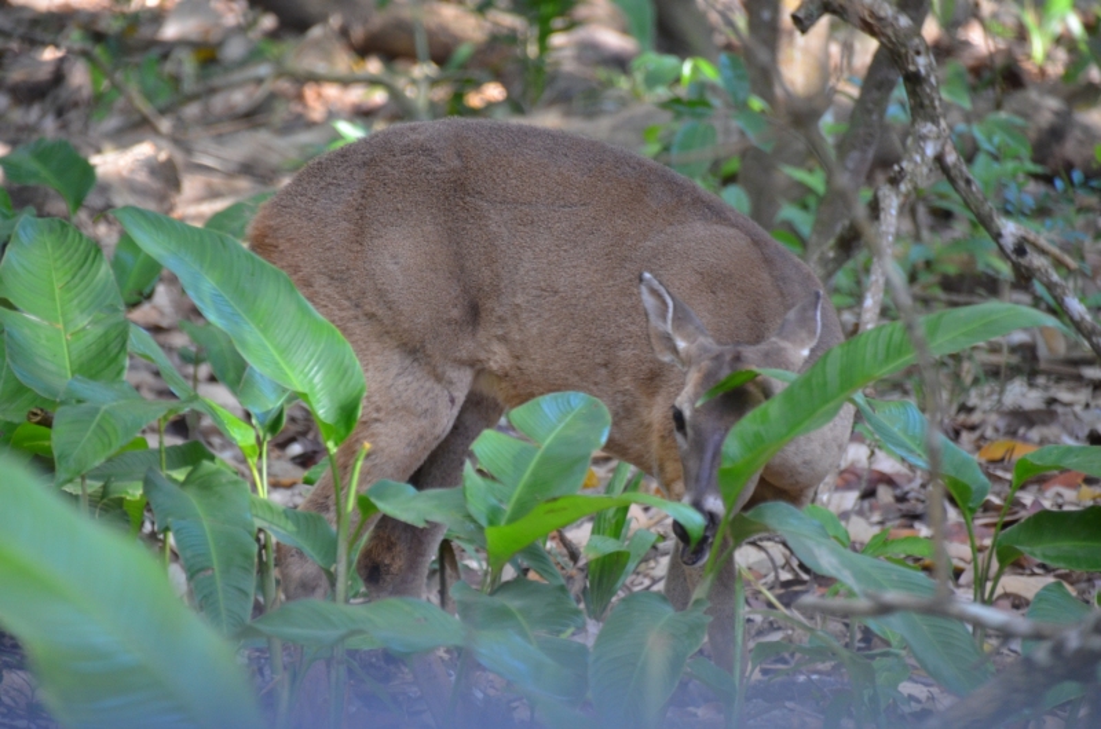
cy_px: 364
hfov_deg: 5.5
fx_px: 11446
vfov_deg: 3.7
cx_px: 550
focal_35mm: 375
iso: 1250
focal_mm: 250
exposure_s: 1/125
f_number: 6.3
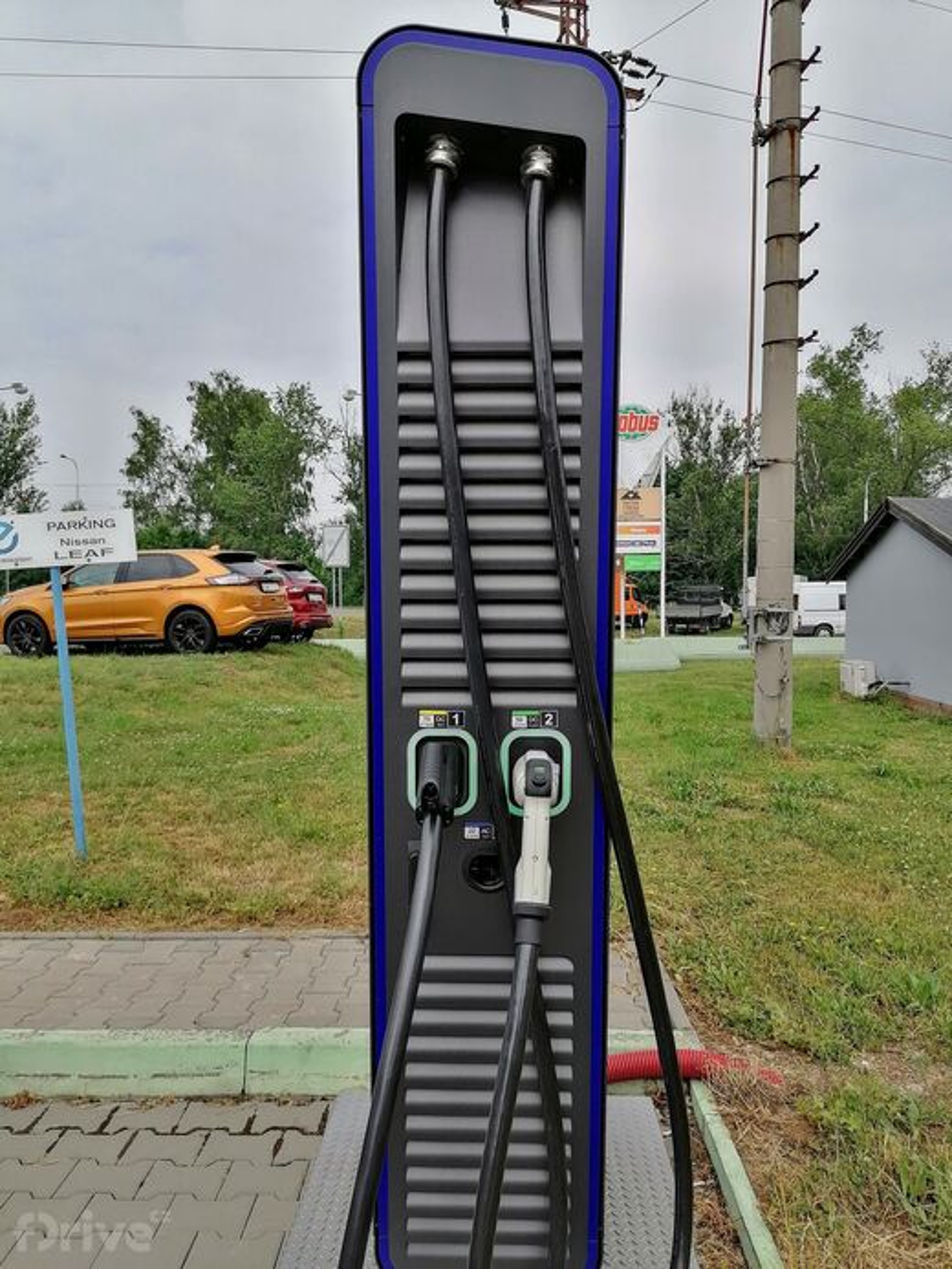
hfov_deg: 51.4
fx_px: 990
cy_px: 634
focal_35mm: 27
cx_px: 476
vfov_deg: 65.3
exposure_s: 1/1414
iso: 50
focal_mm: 5.3
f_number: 1.8
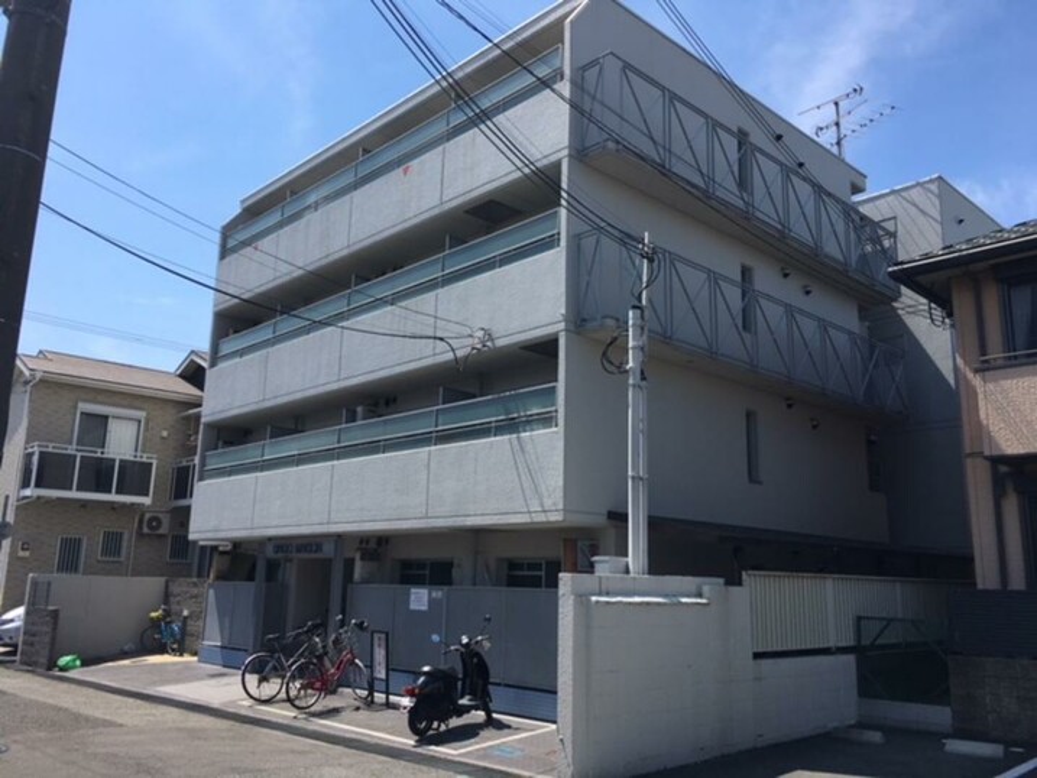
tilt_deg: +13.5
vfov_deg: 48.2
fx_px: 869
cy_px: 389
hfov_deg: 61.7
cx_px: 518
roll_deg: -1.4
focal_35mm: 29
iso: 25
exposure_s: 1/1876
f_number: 2.2
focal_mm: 4.15
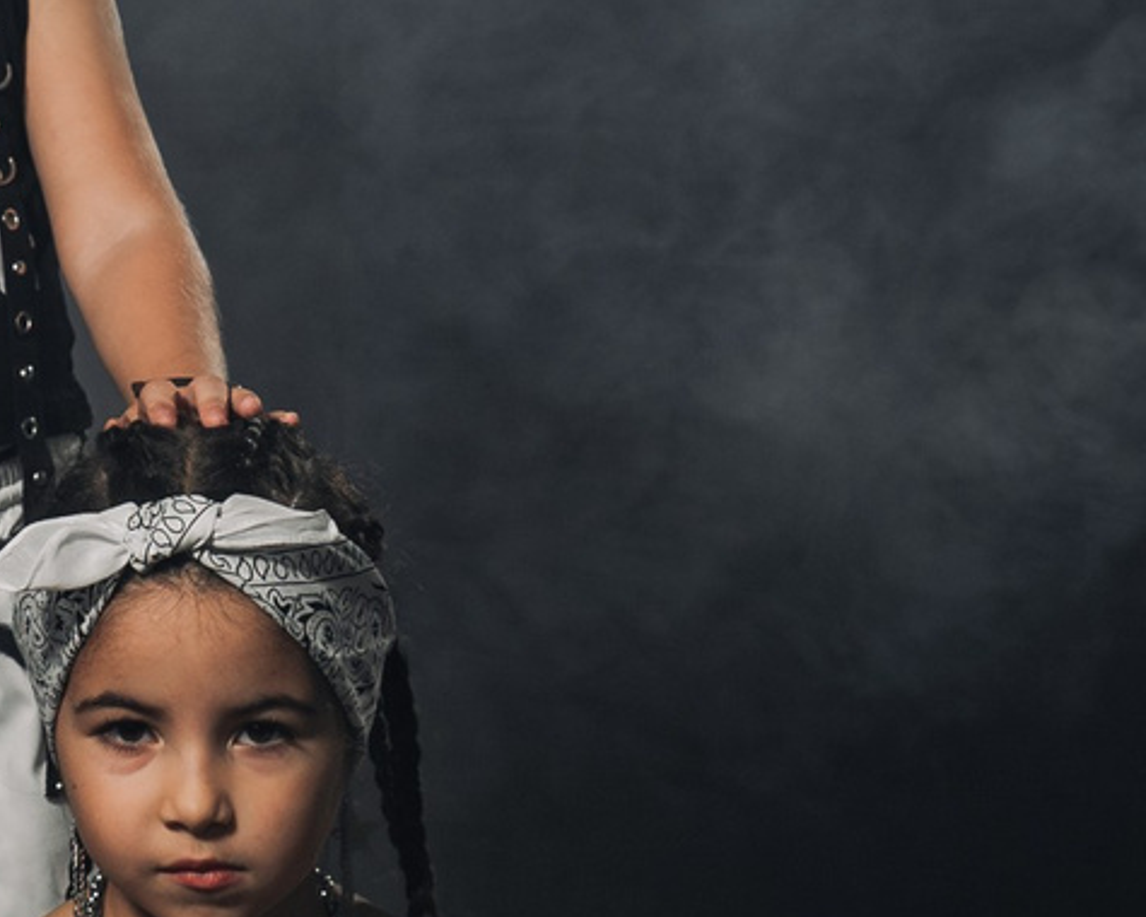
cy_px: 223
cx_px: -1518
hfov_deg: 7.5
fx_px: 8242
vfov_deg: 6.4
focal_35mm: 243
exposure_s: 1/125
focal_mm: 48
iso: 400
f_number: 5
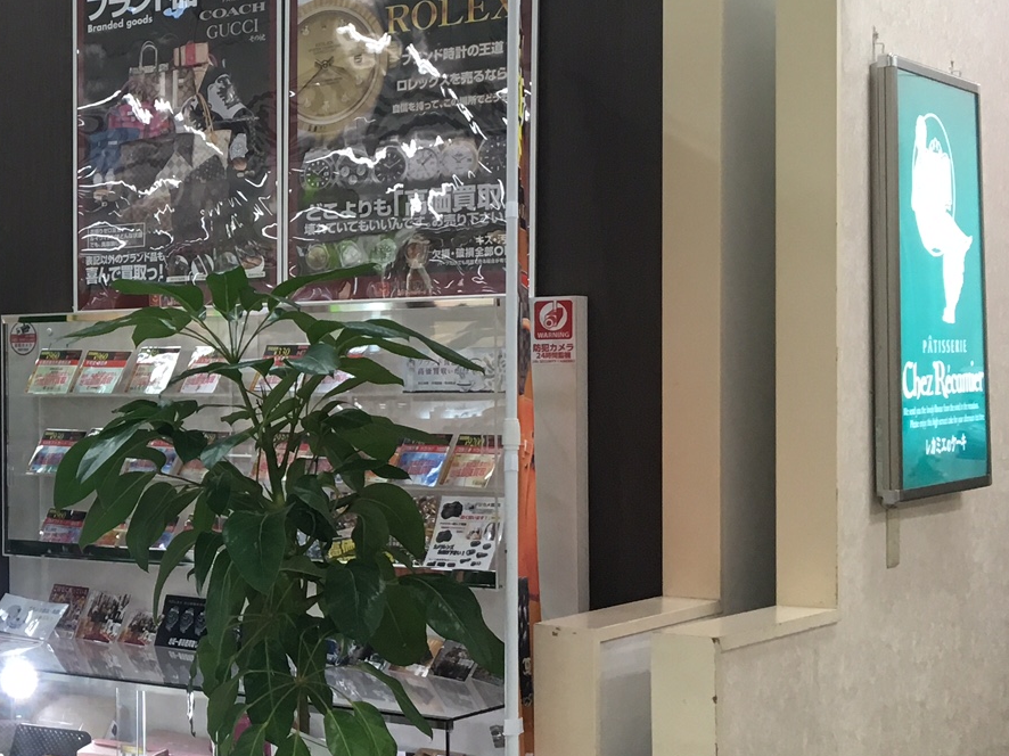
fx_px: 1923
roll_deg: +0.7
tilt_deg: +1.2
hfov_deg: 26.8
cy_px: 394
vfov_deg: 22.2
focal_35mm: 66
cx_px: -122
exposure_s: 1/30
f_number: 2.2
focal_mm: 4.15
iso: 40
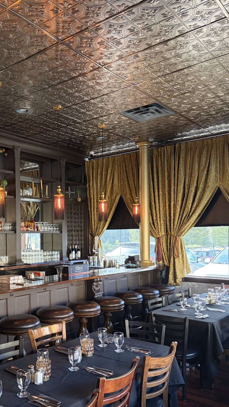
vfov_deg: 59.2
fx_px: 356
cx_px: 69
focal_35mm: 33
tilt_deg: -0.8
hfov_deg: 35.1
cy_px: 237
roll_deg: +0.5
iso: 160
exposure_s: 1/60
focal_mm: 5.96
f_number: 1.6
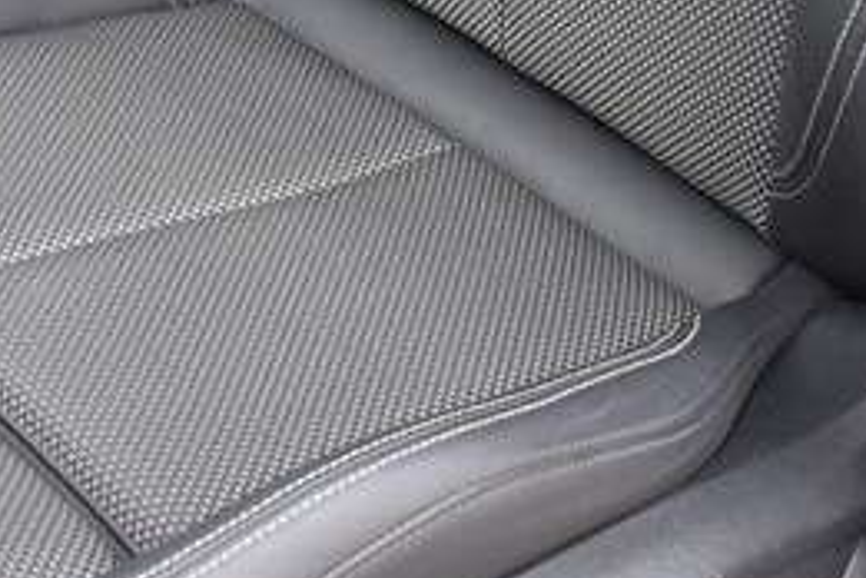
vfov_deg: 12.3
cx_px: -202
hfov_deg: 18.2
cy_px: -309
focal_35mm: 106
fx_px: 2550
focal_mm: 18
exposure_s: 1/60
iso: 450
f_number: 4
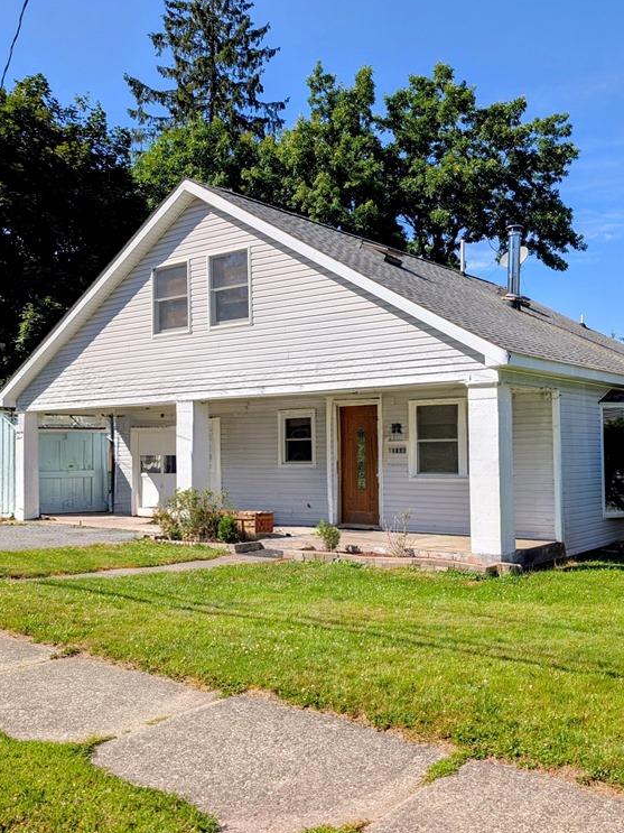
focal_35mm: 33
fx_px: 793
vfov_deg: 55.4
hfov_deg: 42.7
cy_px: 424
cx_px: 371
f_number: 1.68
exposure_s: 1/1312
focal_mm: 6.9
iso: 20
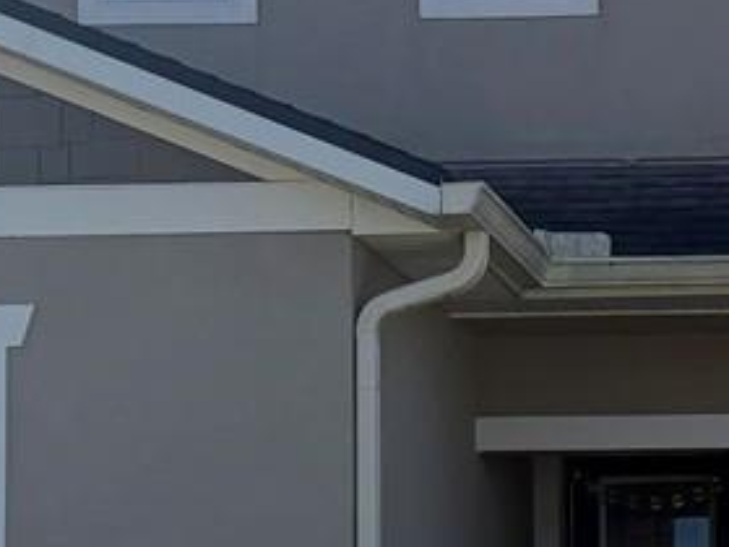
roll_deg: +0.8
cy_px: 547
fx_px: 2885
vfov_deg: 10.7
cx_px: 838
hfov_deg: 14.0
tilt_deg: +3.4
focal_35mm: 137
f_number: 1.78
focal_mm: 6.76
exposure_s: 1/7353
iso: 100
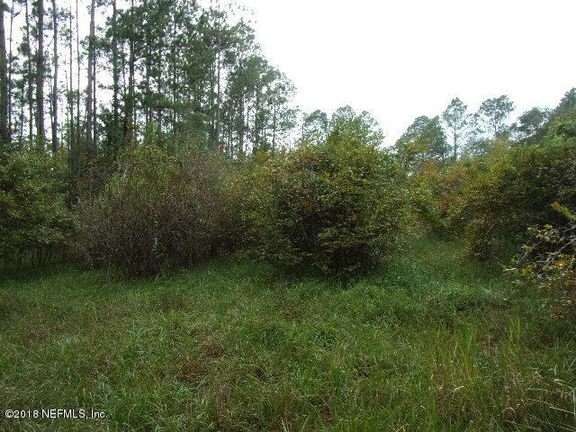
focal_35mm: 24
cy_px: 216
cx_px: 288
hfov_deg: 71.6
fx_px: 399
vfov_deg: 56.8
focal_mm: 4.3
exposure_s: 1/280
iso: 80
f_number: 3.3
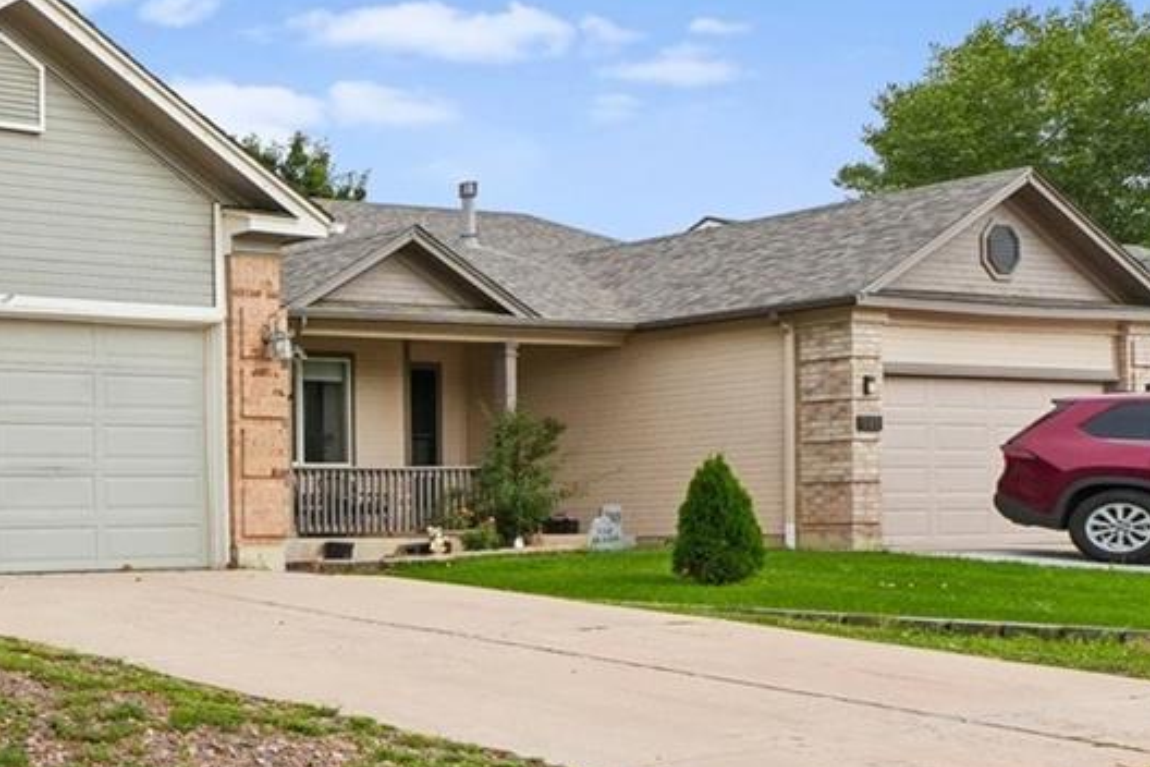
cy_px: 508
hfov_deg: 28.2
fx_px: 1469
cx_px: -577
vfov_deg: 29.1
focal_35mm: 46
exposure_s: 1/400
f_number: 9
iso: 320
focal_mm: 10
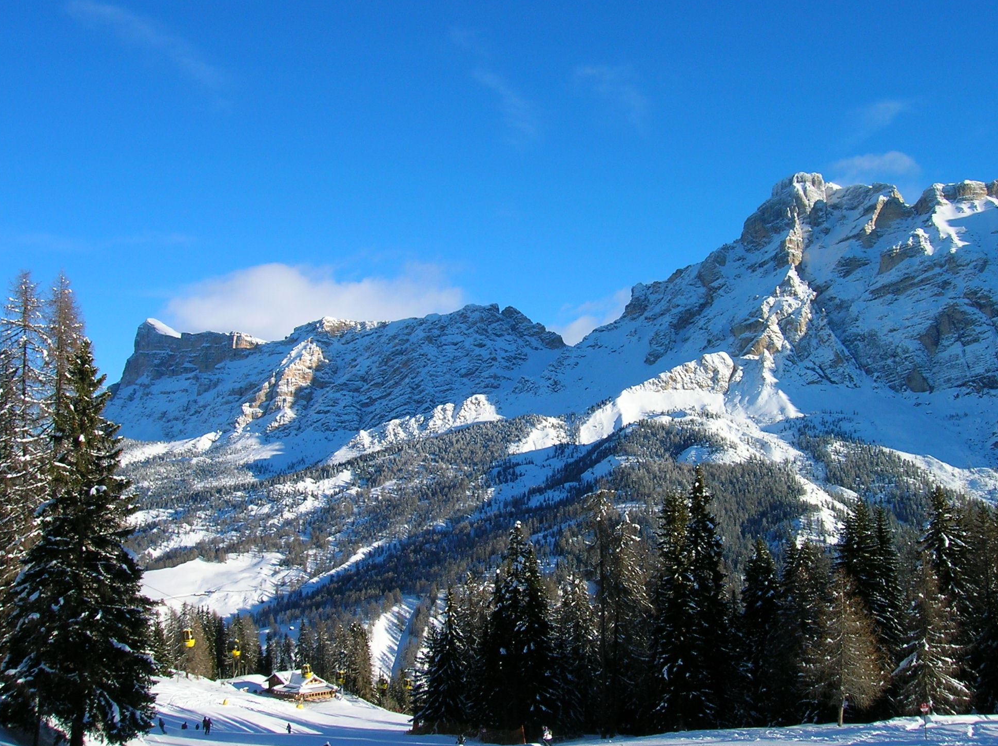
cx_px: 555
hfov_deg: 46.8
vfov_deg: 35.9
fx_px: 1152
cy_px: 378
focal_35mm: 40
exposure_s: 1/407
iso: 50
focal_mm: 5.7
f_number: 4.9
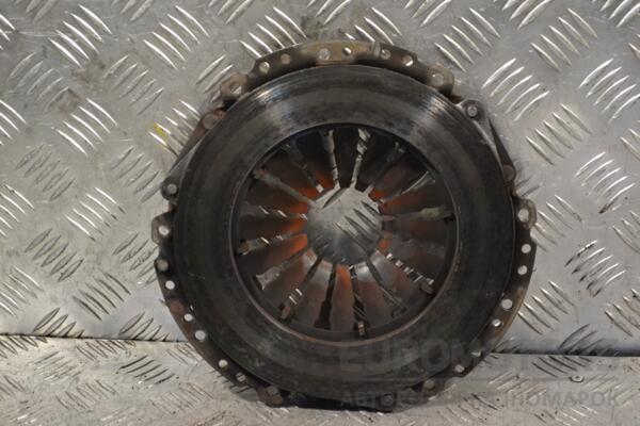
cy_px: 213
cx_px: 320
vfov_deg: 16.6
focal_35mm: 82
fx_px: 1467
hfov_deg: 24.6
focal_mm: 55
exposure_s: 1/200
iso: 3200
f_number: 7.1
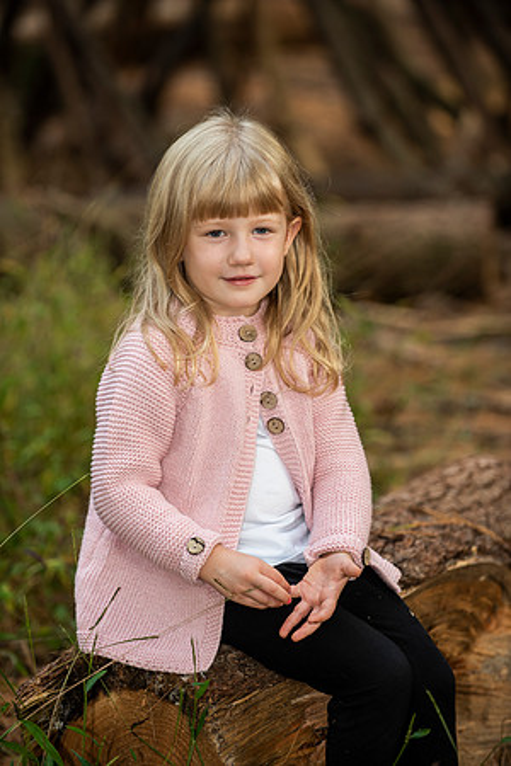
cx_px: 256
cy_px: 383
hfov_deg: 8.6
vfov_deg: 12.8
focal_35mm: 160
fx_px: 3406
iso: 250
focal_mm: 160
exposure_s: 1/60
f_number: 3.5
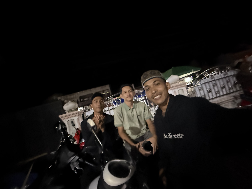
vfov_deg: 85.7
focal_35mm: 14
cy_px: 94
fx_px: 102
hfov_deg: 102.1
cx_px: 126
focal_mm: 2.22
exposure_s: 1/30
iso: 2000
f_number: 2.2
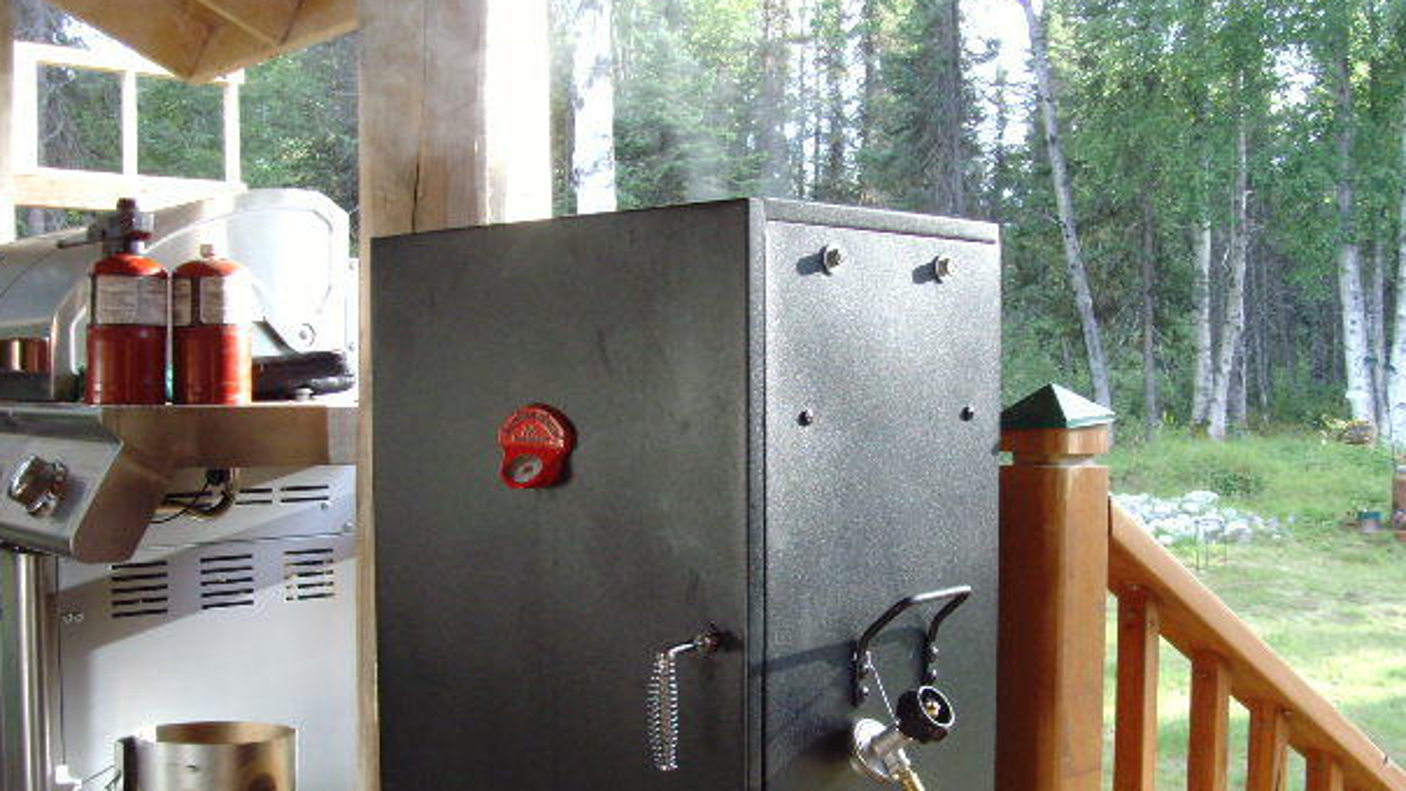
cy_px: 472
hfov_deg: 45.5
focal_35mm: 45
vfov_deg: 26.5
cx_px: 698
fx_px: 1678
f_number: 3.5
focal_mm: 6.6
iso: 200
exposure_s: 1/45
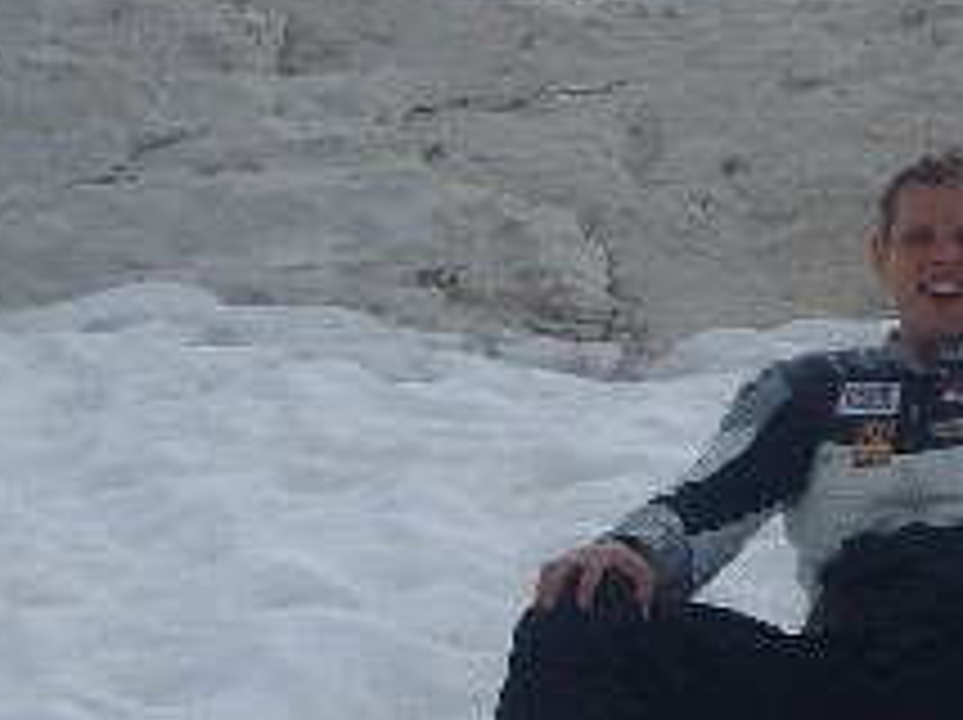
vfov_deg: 10.1
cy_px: 315
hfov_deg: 13.4
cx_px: 936
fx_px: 4057
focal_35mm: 146
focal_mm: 6.6
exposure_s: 1/500
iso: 50
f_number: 6.3
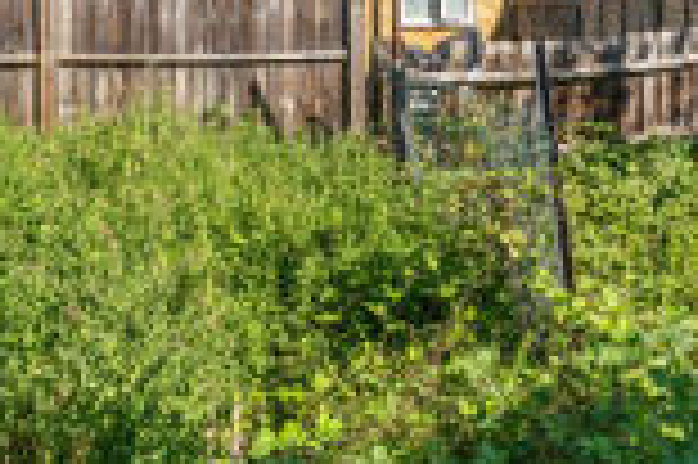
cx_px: 297
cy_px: 11
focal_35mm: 43
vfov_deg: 29.3
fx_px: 833
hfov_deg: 45.3
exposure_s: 1/500
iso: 320
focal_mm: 14
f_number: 8
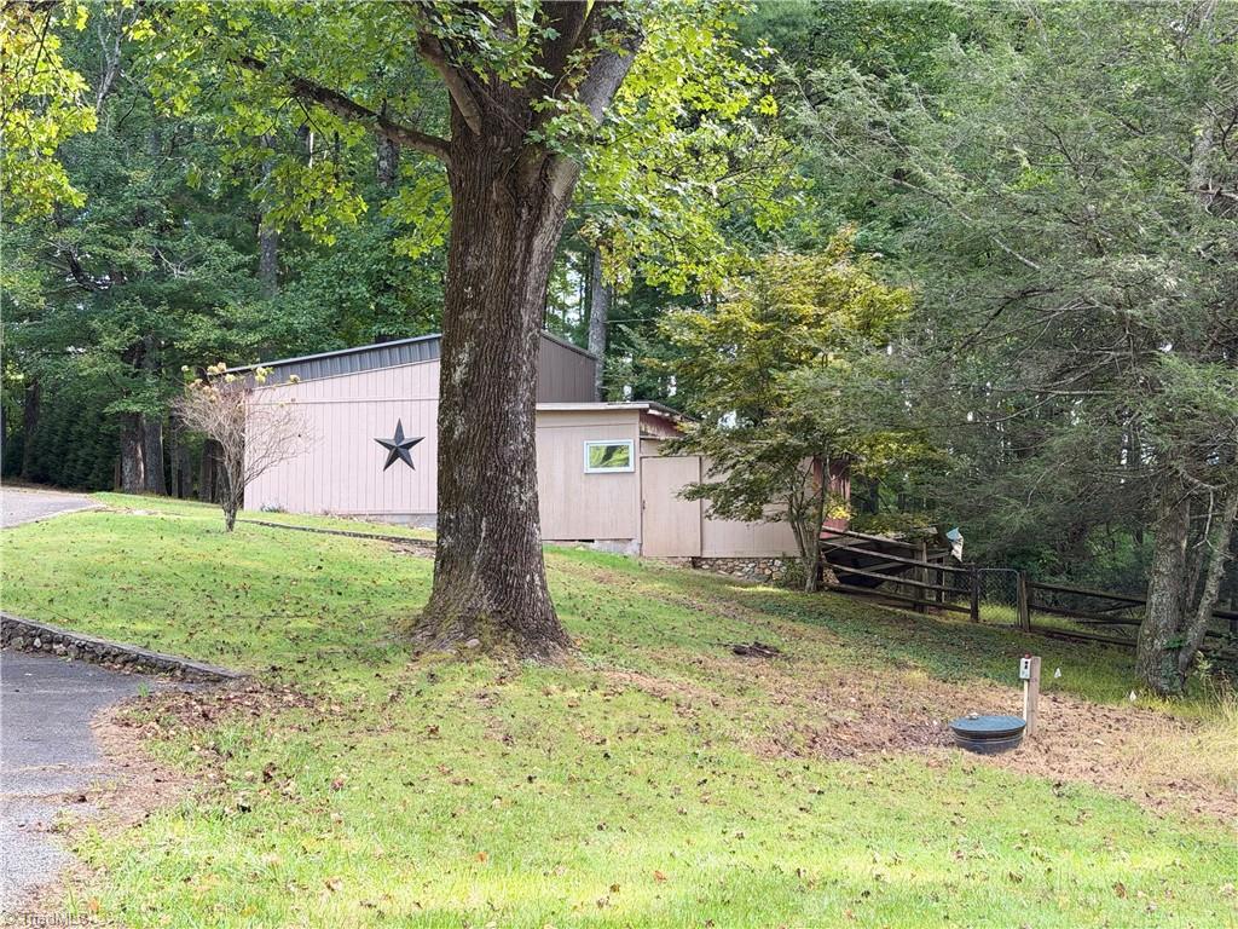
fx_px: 1717
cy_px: 464
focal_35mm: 48
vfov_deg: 30.3
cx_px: 619
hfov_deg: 39.7
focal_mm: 6.76
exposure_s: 1/193
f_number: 1.78
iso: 64
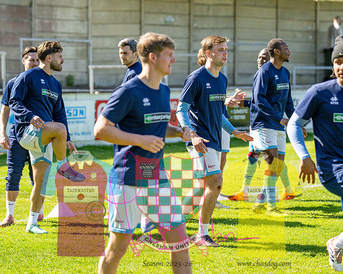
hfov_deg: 12.7
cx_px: 175
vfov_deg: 10.1
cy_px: 137
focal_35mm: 152
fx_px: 1544
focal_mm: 135
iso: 200
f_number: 4
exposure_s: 1/1250
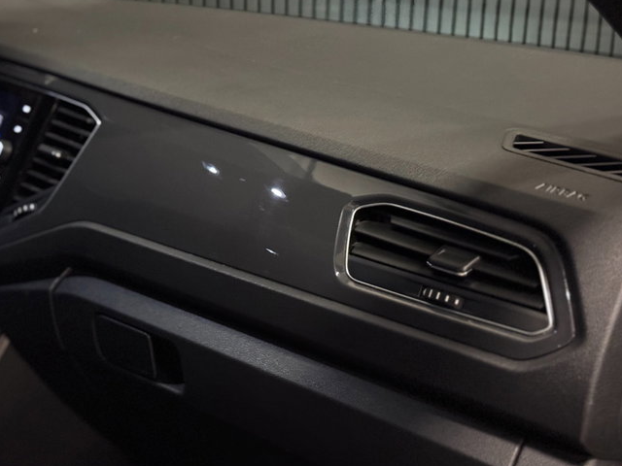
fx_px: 1024
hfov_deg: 33.7
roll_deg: -0.8
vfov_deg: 25.7
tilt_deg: -14.9
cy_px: 227
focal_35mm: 57
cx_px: 274
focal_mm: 6.76
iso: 1600
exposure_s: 1/17
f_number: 1.78
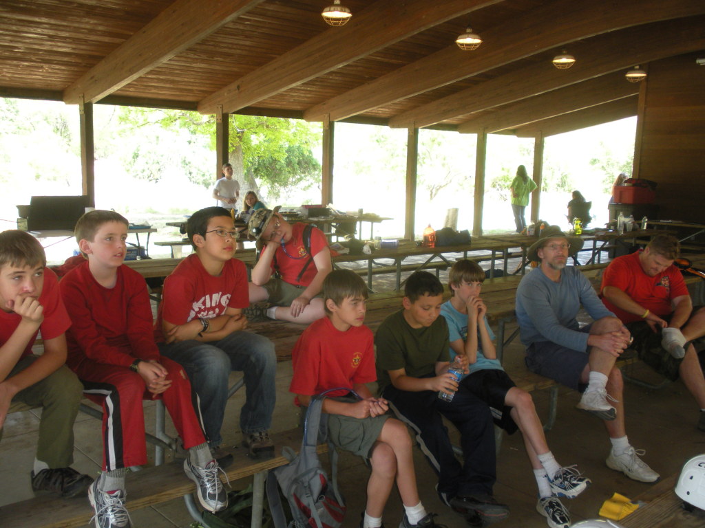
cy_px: 264
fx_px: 733
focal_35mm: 36
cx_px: 352
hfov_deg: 51.4
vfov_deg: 39.7
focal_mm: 6.3
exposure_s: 1/49.5
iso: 118
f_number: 3.5
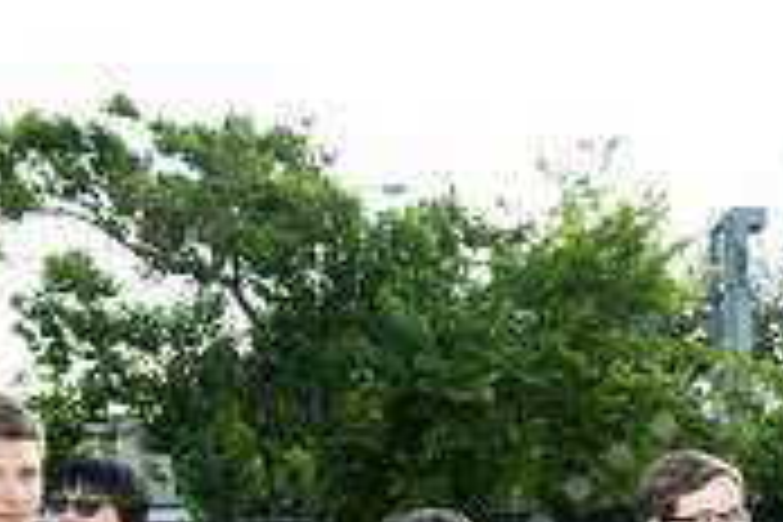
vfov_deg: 15.7
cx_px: 860
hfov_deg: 23.8
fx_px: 1740
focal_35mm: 80
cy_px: 790
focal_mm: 24
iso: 400
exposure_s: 1/250
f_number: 5.6
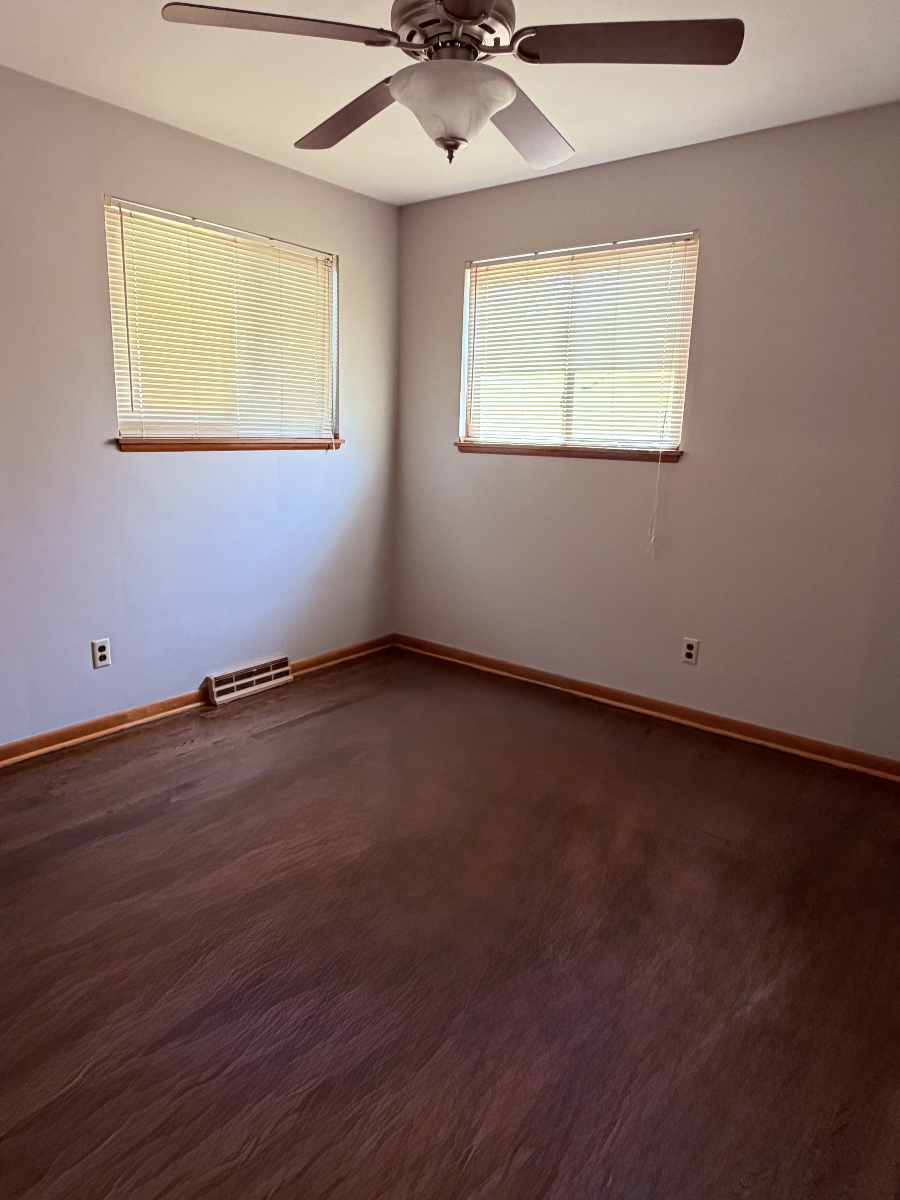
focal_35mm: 22
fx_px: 763
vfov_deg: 76.4
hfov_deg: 61.1
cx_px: 439
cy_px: 592
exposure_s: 1/60
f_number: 2.2
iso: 250
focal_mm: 2.22
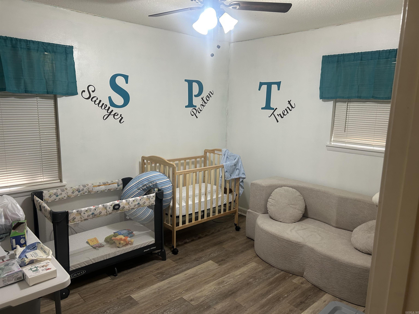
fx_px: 315
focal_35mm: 26
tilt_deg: -10.5
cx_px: 210
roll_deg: -0.6
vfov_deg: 53.1
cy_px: 157
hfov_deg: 67.3
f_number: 1.5
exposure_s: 1/60
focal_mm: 5.7
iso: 125
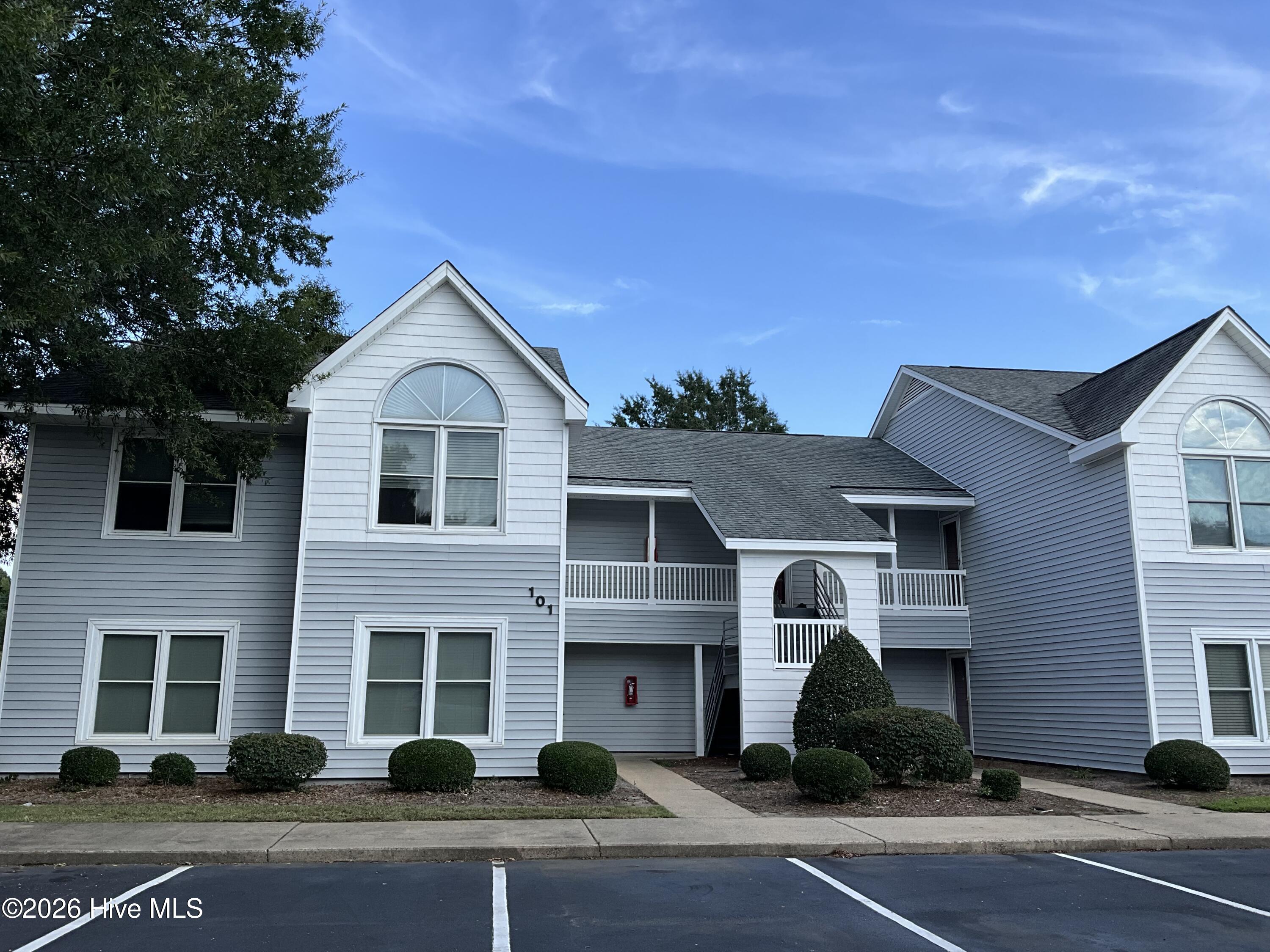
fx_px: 1064
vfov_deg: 48.2
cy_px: 476
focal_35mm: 29
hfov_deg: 61.7
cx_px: 635
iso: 25
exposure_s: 1/1121
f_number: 1.8
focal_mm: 3
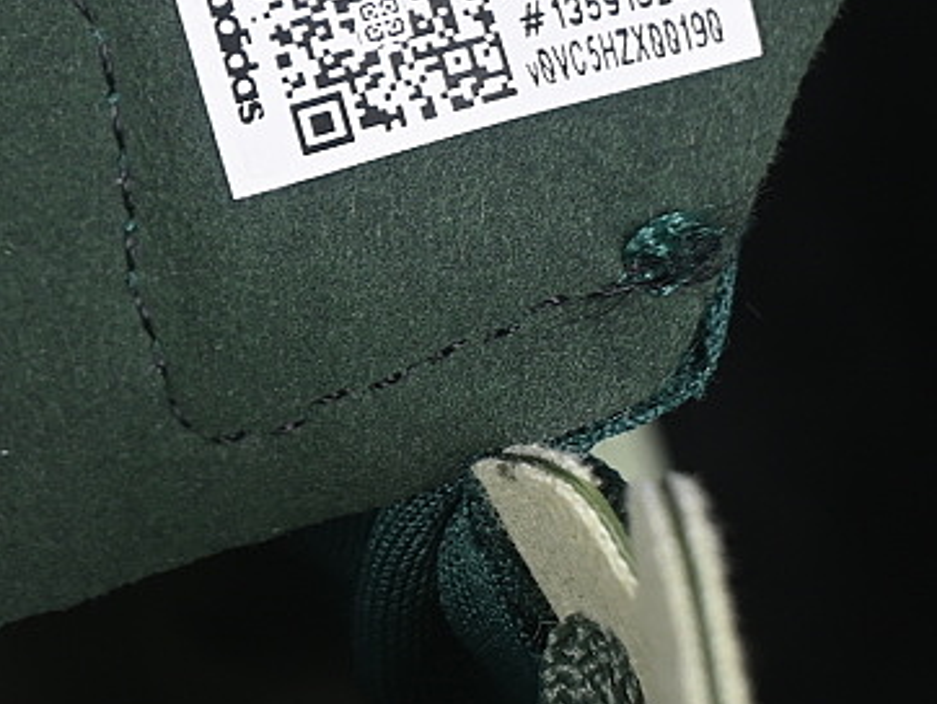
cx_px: -13
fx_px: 5824
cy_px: -47
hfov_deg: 9.1
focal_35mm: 215
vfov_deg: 6.9
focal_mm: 50
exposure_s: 1/80
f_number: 7.1
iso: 160
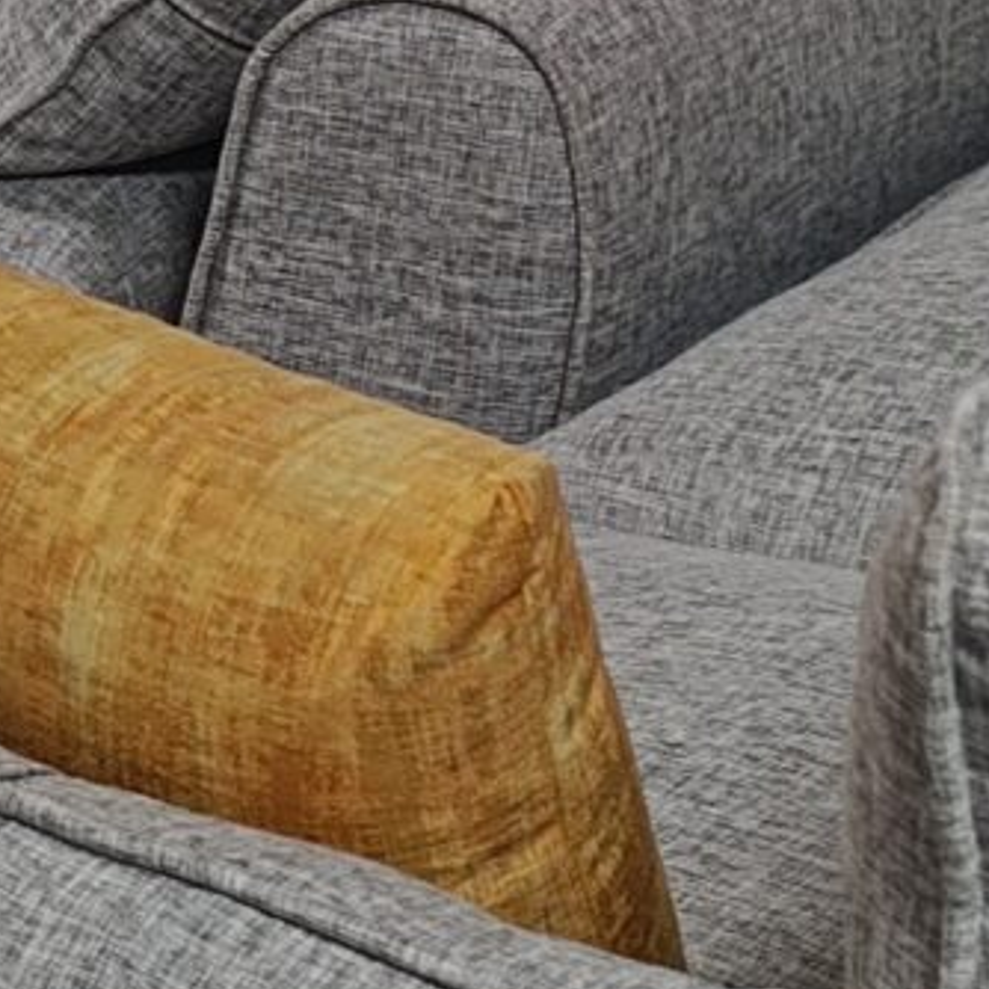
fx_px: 5043
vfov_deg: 11.1
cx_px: -83
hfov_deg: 11.1
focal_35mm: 156
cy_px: 38
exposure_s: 1/100
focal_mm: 6.14
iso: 320
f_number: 1.6
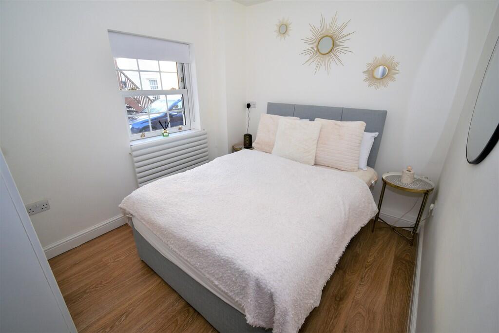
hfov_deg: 100.4
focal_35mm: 15
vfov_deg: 77.3
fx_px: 208
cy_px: 166
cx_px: 250
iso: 200
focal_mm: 10
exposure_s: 1/60
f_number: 5
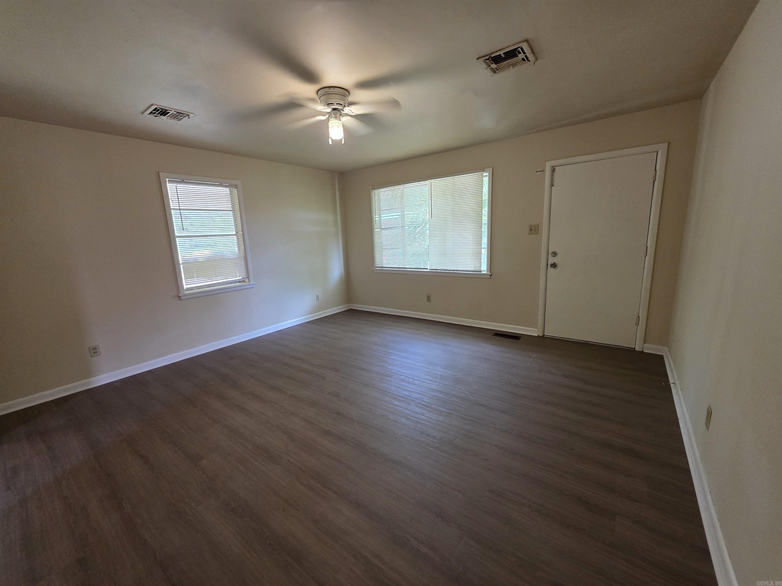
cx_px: 391
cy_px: 293
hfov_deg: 106.2
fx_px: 294
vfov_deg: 89.9
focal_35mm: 13
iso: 400
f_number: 1.9
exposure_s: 1/60
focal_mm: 2.2
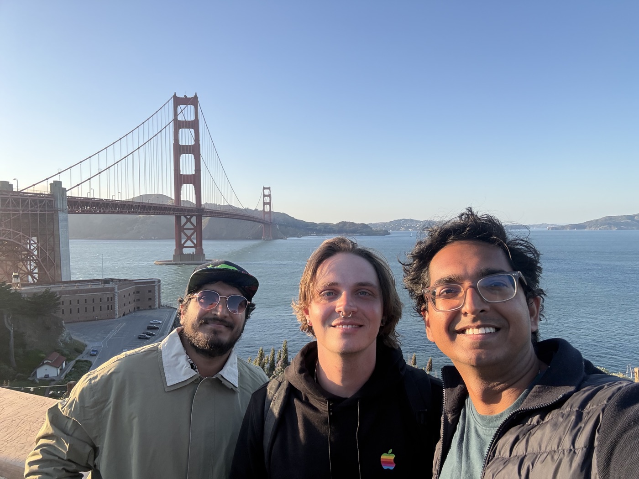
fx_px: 425
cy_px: 240
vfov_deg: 58.9
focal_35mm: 23
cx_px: 320
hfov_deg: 73.9
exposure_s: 1/491
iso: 40
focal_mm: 2.69
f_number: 1.9
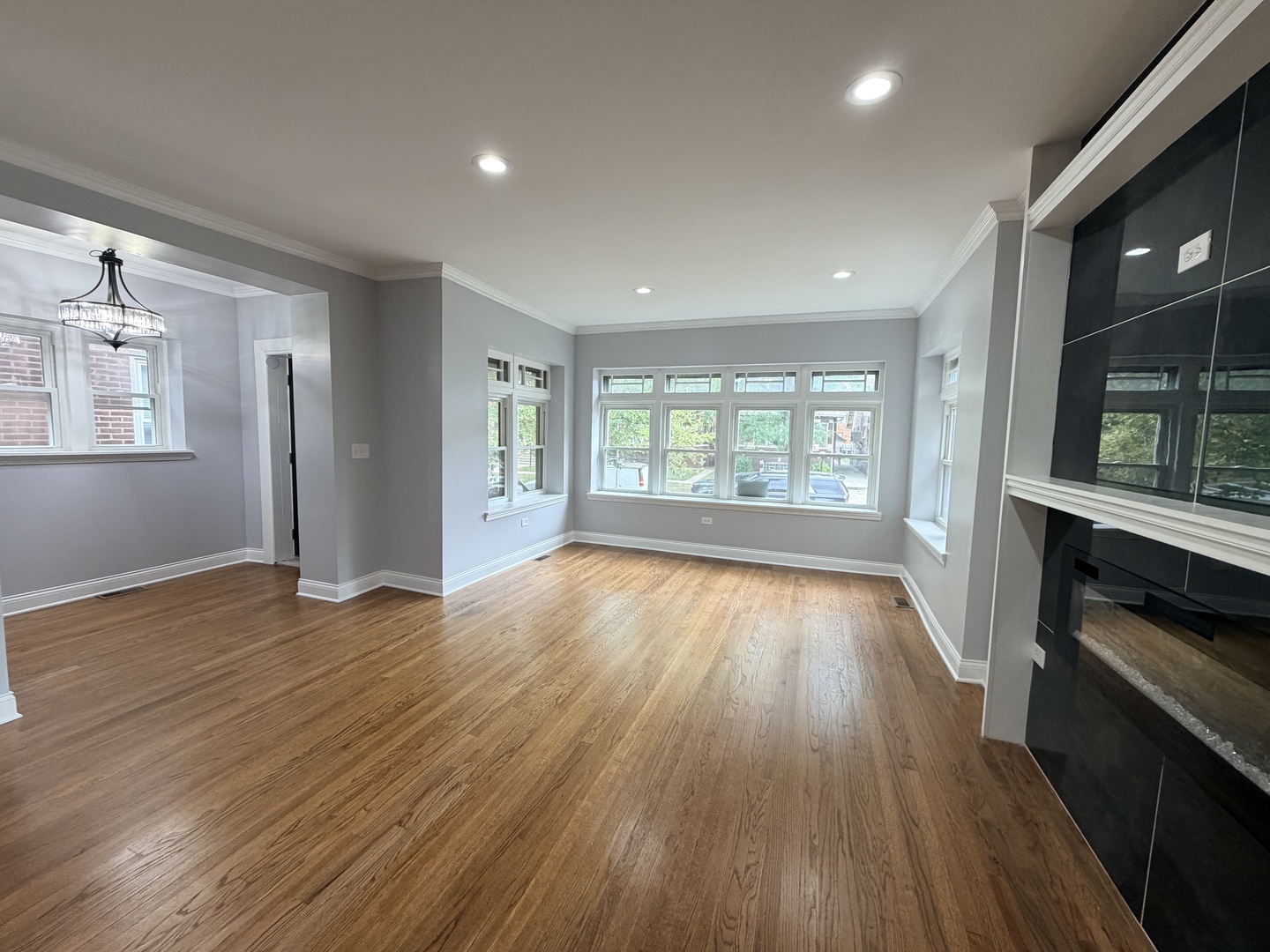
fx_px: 514
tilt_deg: -5.1
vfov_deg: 85.7
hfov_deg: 102.1
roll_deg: -0.7
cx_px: 635
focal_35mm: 14
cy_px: 476
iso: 200
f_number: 2.2
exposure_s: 1/120
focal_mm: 2.22
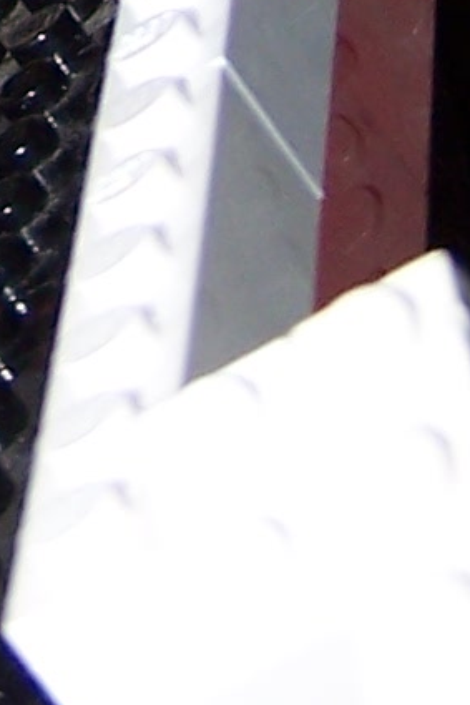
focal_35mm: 240
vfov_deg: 8.1
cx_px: -291
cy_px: -806
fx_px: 4696
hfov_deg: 5.7
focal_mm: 6.3
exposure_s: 1/45
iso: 80
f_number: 2.8
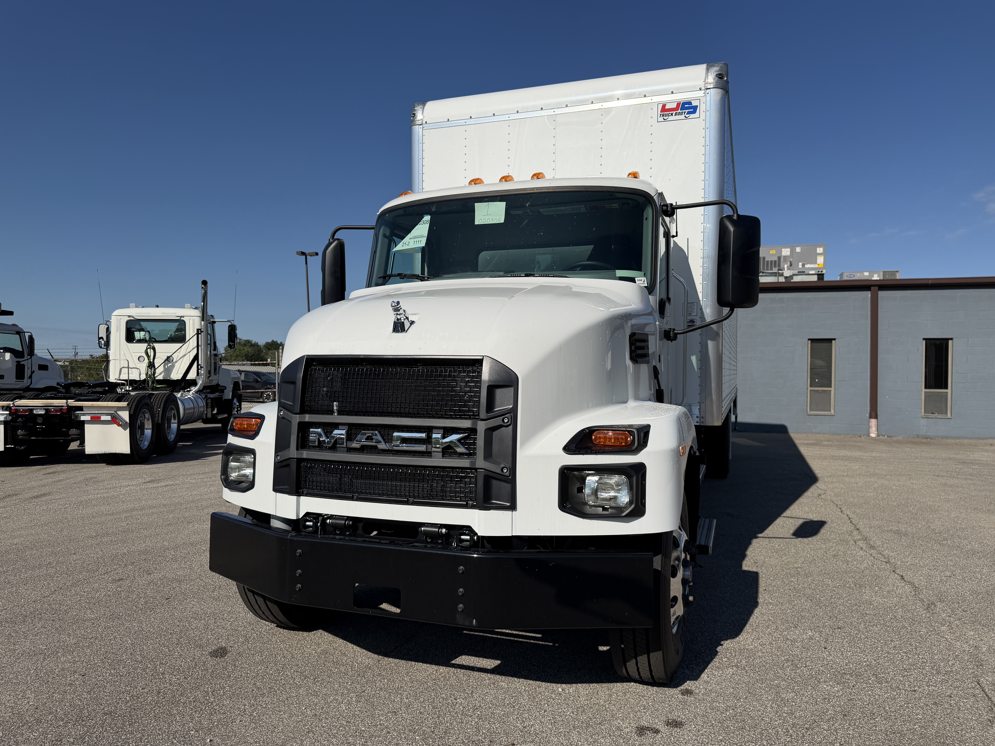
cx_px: 498
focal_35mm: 24
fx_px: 690
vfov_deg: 56.8
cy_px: 373
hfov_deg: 71.6
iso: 80
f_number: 1.78
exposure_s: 1/9091
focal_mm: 6.76
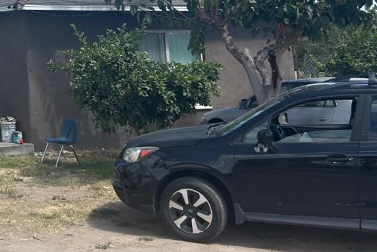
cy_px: -47
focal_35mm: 80
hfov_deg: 22.8
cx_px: -102
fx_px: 838
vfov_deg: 16.4
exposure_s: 1/2915
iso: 50
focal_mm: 5.7
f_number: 1.5
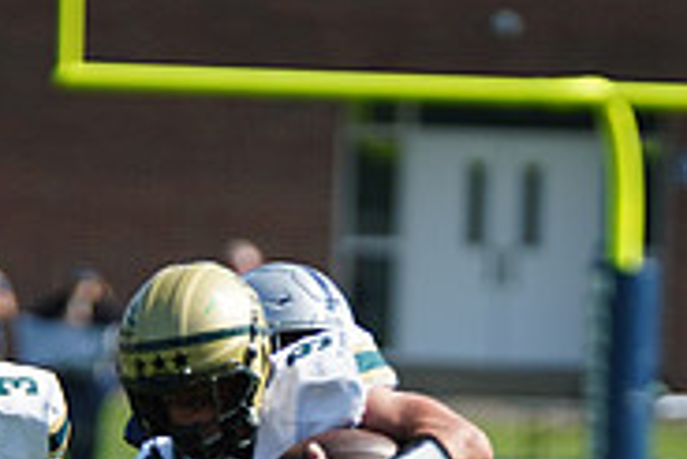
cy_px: 618
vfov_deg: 2.0
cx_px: 287
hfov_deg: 3.0
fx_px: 13292
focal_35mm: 696
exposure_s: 1/4000
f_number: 2.8
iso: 400
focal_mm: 221
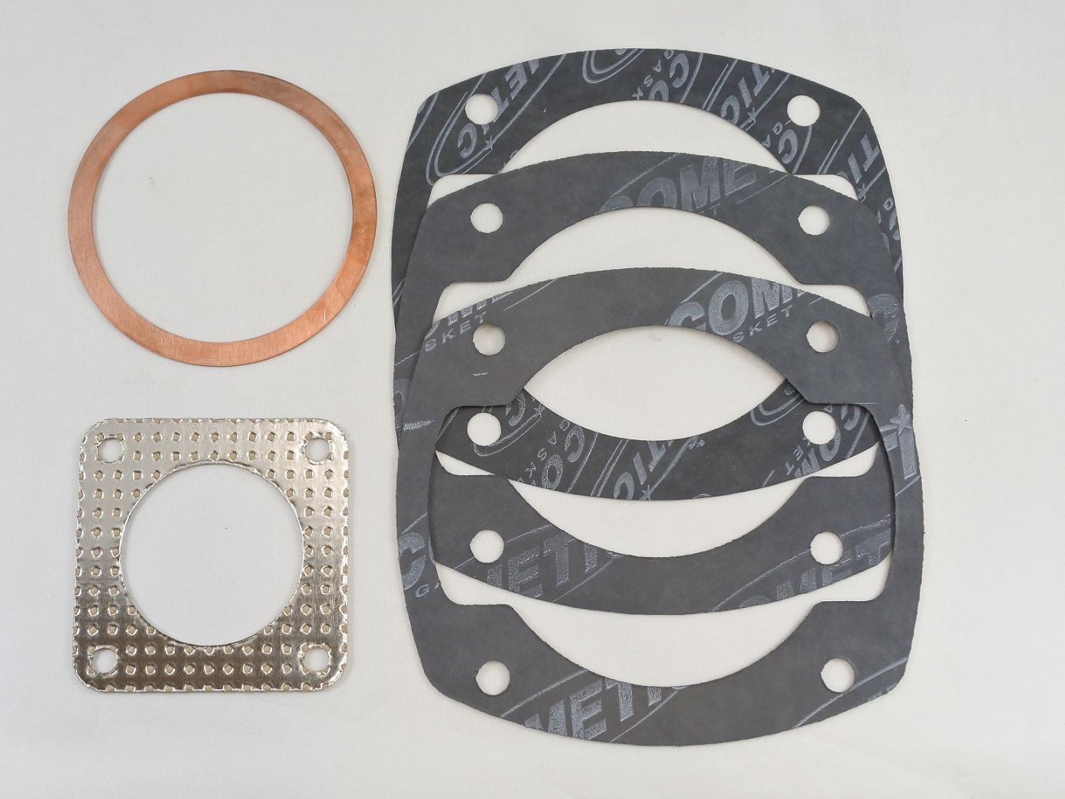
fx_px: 1169
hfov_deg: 48.9
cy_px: 400
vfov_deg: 37.7
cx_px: 486
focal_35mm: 38
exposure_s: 1/200
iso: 400
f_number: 4
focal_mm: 13.1
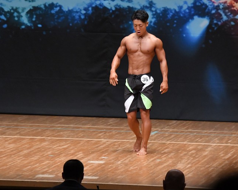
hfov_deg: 6.3
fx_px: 2154
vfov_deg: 5.1
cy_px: 95
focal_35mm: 306
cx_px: 125
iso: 6400
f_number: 5.6
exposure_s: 1/400
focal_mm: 180
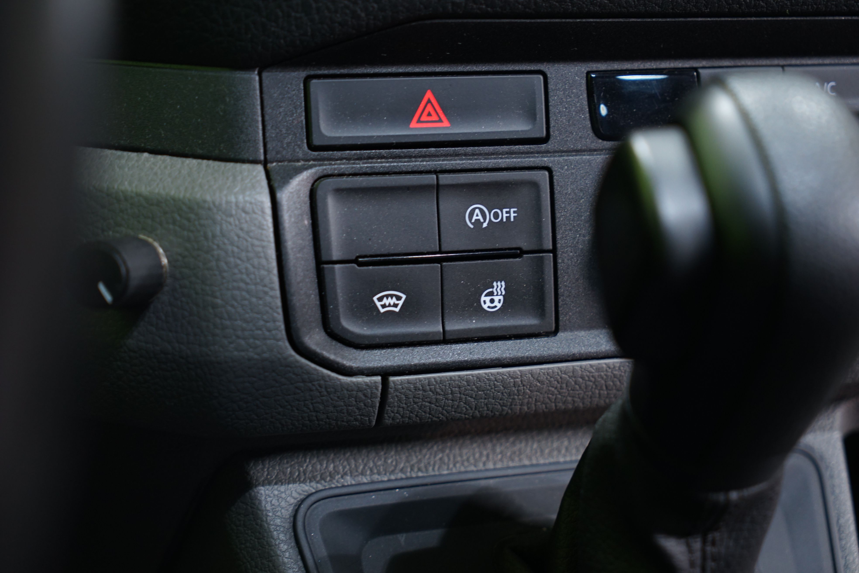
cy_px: 286
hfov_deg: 30.5
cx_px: 430
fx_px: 1575
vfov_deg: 20.6
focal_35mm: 66
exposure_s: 1/20
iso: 800
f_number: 4.5
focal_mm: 66
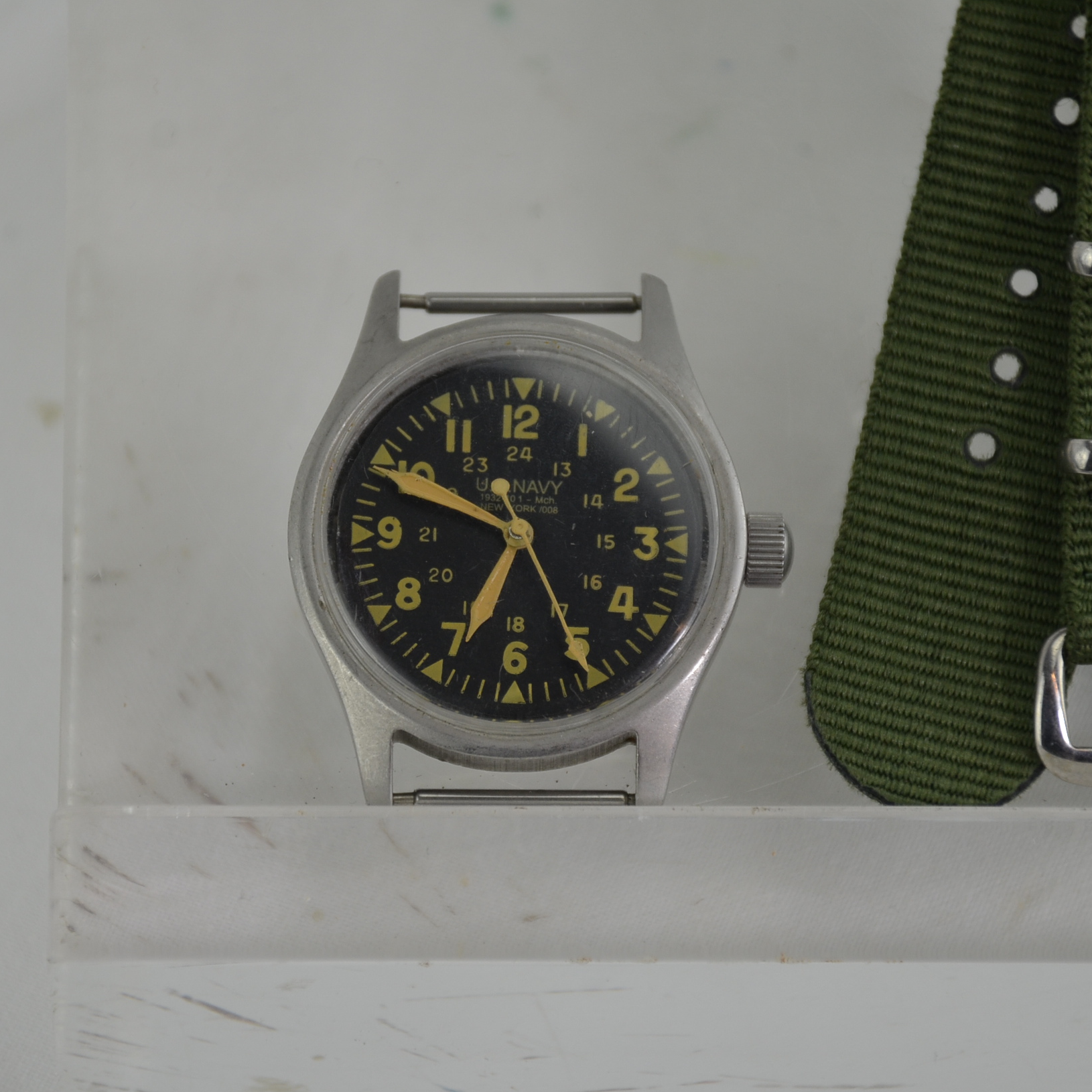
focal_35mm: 260
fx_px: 9267
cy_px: 546
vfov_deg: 6.7
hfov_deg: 6.7
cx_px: 533
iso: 400
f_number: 5.6
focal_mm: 135
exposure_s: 1/250
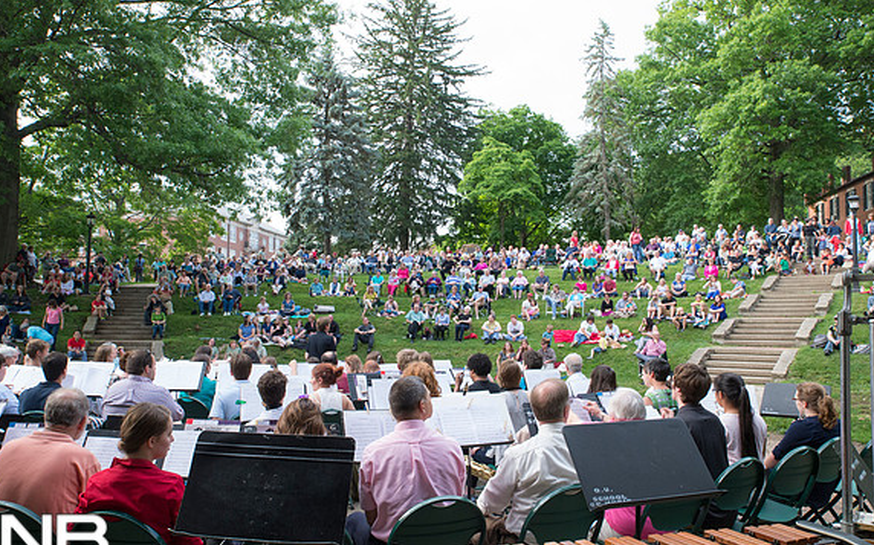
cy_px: 292
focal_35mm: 31
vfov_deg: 40.5
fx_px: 738
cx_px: 434
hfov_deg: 61.3
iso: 2500
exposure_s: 1/125
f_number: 16
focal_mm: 30
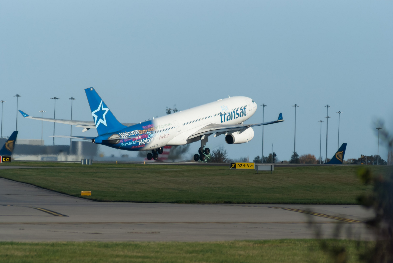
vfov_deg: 3.1
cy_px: 132
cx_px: 196
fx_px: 4918
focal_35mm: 450
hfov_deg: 4.6
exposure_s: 1/1600
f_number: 5.6
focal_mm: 300
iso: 100
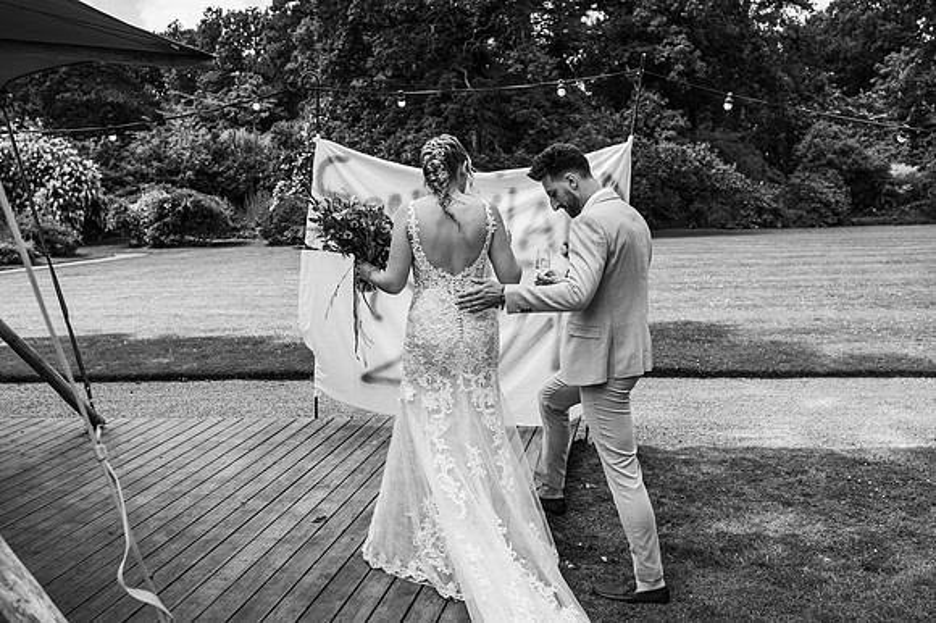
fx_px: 909
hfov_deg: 54.5
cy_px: 312
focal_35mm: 35
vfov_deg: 37.8
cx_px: 468
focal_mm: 35
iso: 100
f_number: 4.5
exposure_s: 1/400
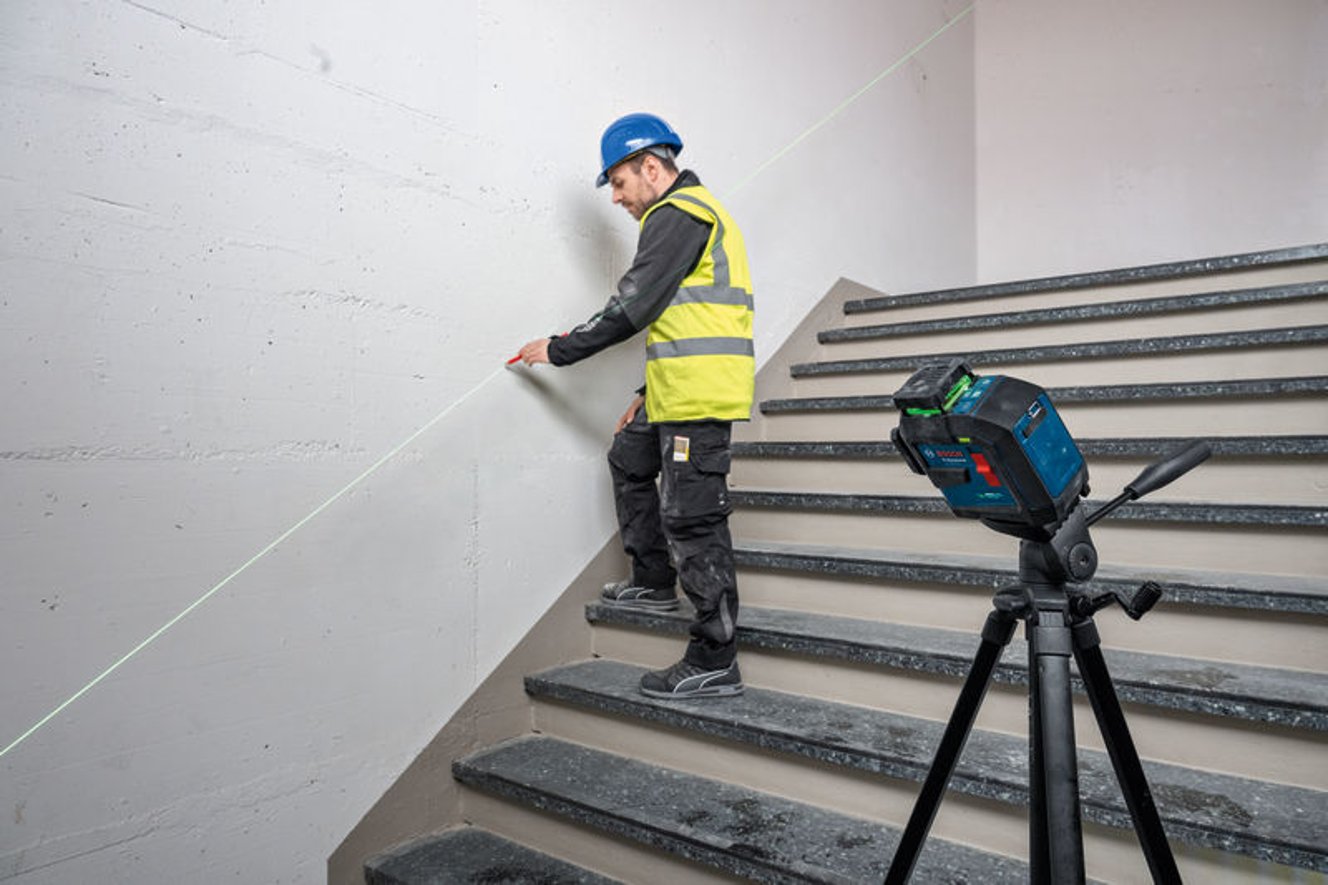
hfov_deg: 73.8
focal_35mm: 24
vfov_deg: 53.1
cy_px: 442
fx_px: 885
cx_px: 664
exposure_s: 1/20
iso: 2000
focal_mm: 24
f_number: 9
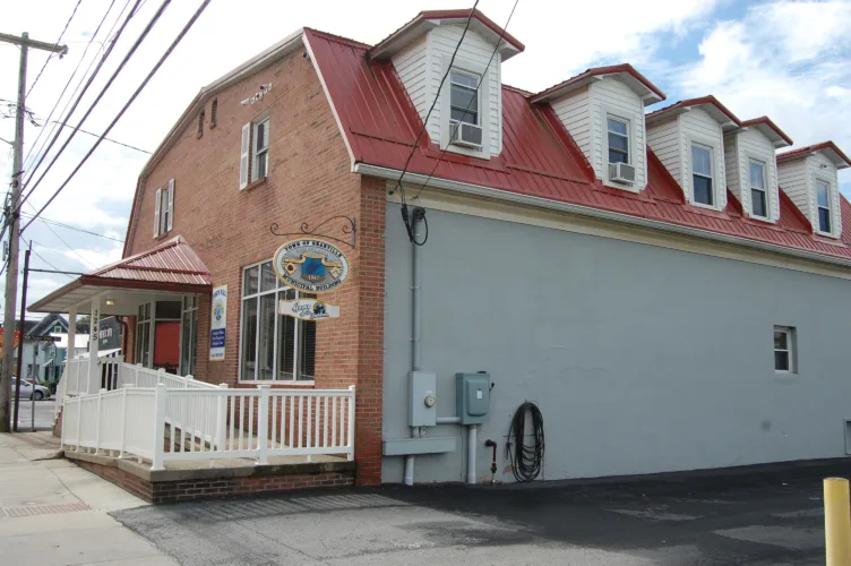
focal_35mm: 33
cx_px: 426
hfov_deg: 57.3
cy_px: 283
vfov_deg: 39.9
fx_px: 779
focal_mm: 22
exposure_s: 1/320
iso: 200
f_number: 9
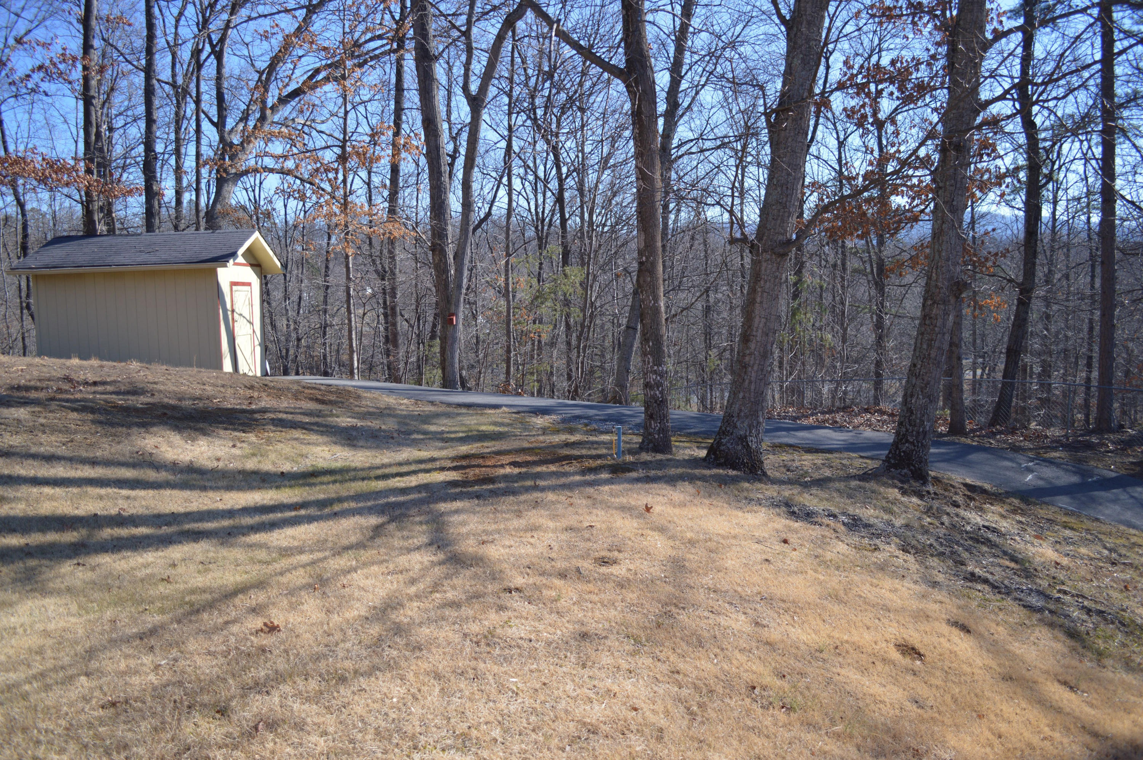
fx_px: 857
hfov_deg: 67.4
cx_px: 572
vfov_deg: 47.9
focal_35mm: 27
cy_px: 380
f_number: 3.5
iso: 100
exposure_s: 1/500
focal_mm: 18
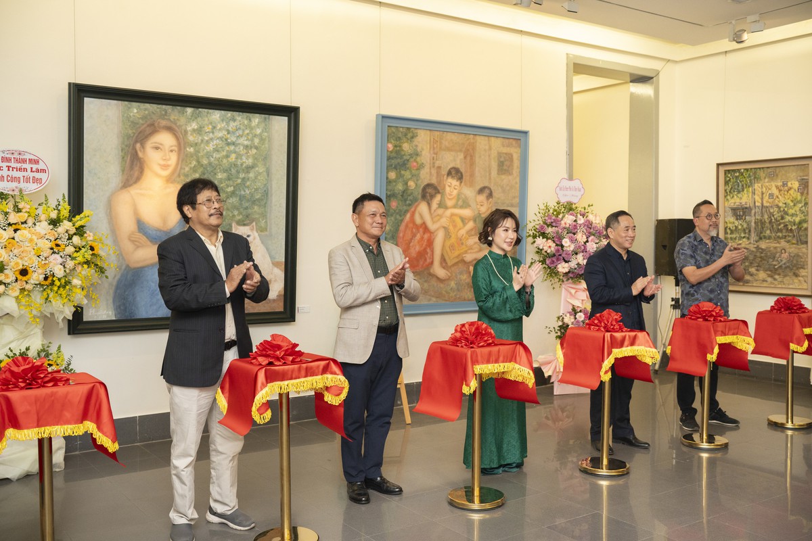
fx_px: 789
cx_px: 406
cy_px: 270
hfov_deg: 54.4
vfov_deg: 37.9
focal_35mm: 35
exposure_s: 1/160
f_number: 4
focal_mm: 35
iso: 2500
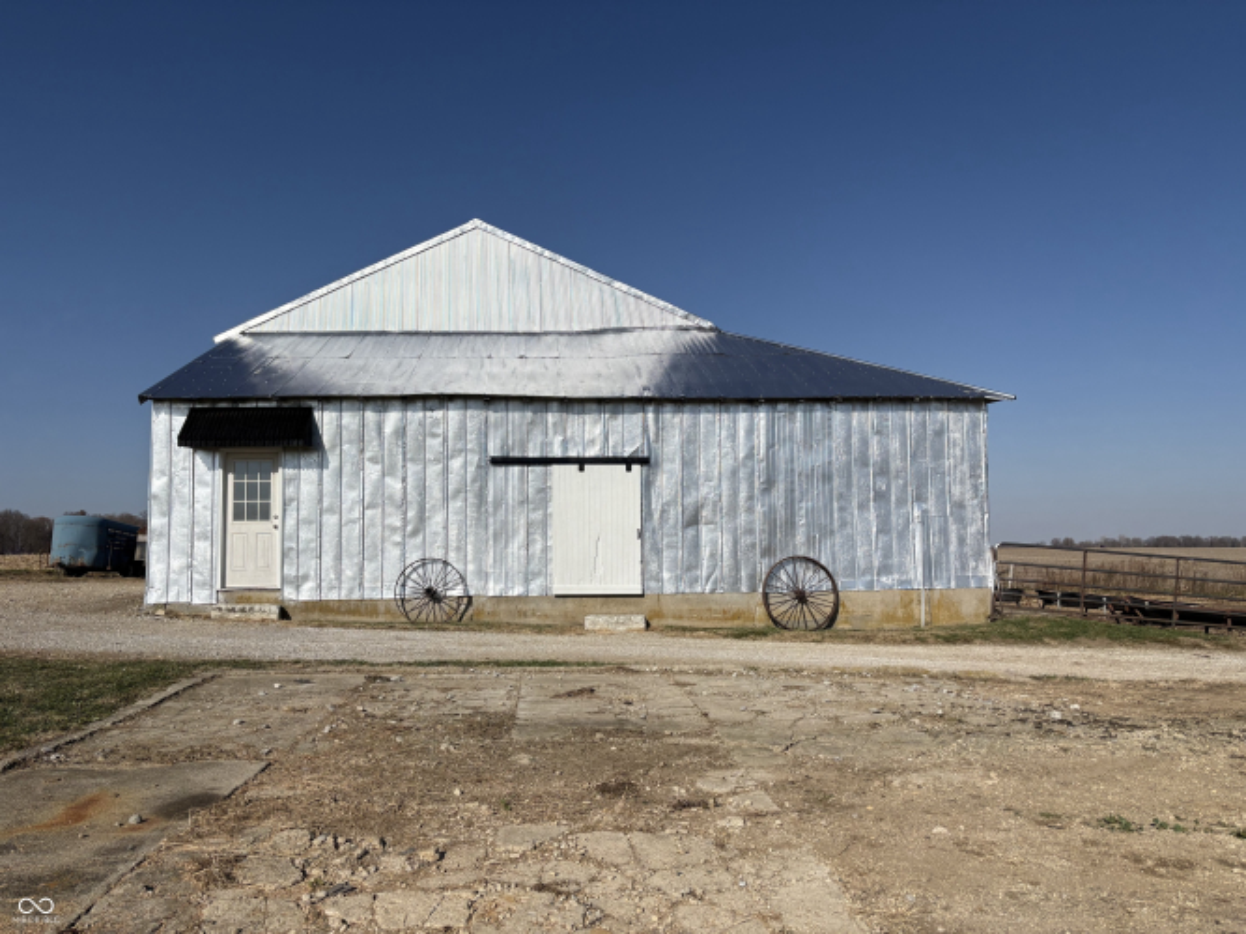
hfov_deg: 67.3
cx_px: 623
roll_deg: +0.9
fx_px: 936
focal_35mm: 26
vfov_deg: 53.0
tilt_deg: +4.6
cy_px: 467
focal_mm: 5.96
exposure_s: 1/10101
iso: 50
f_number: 1.6
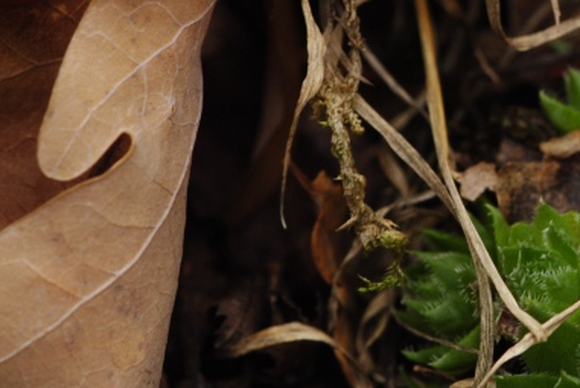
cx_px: 607
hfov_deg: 7.6
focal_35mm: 268
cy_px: 94
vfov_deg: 5.1
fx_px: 4324
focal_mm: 85
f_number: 6.3
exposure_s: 1/80
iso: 400
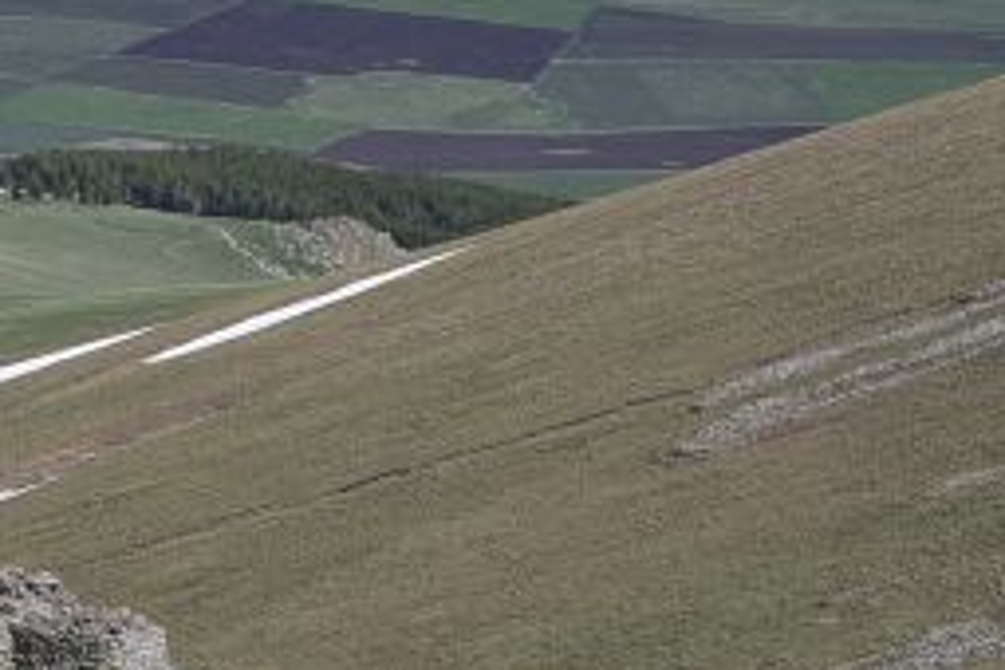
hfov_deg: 7.8
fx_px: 7118
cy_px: -93
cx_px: -906
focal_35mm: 255
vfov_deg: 5.4
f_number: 16
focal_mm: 50
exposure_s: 1/125
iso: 160
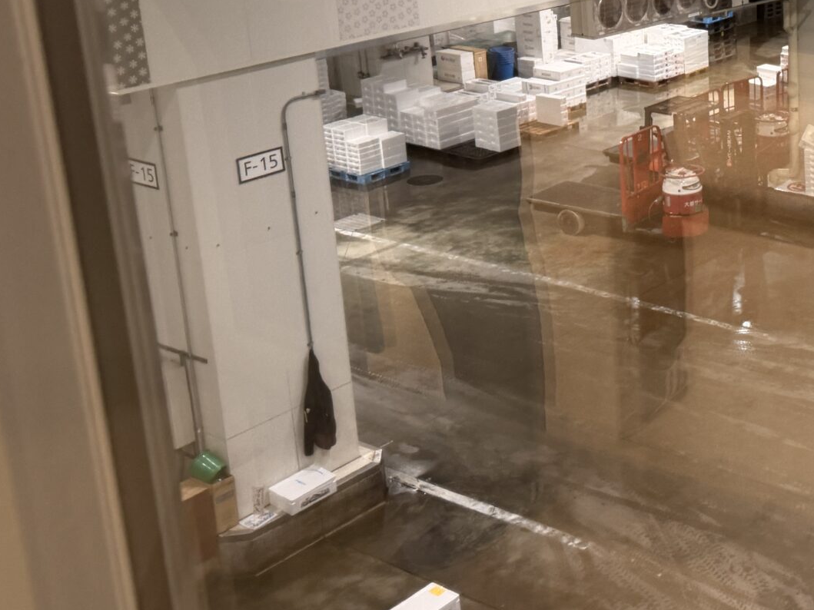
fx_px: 1364
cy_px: 125
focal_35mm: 58
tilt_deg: -16.5
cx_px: 880
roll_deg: +0.4
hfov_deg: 30.1
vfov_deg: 24.8
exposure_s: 1/50
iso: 250
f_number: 1.78
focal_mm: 6.76
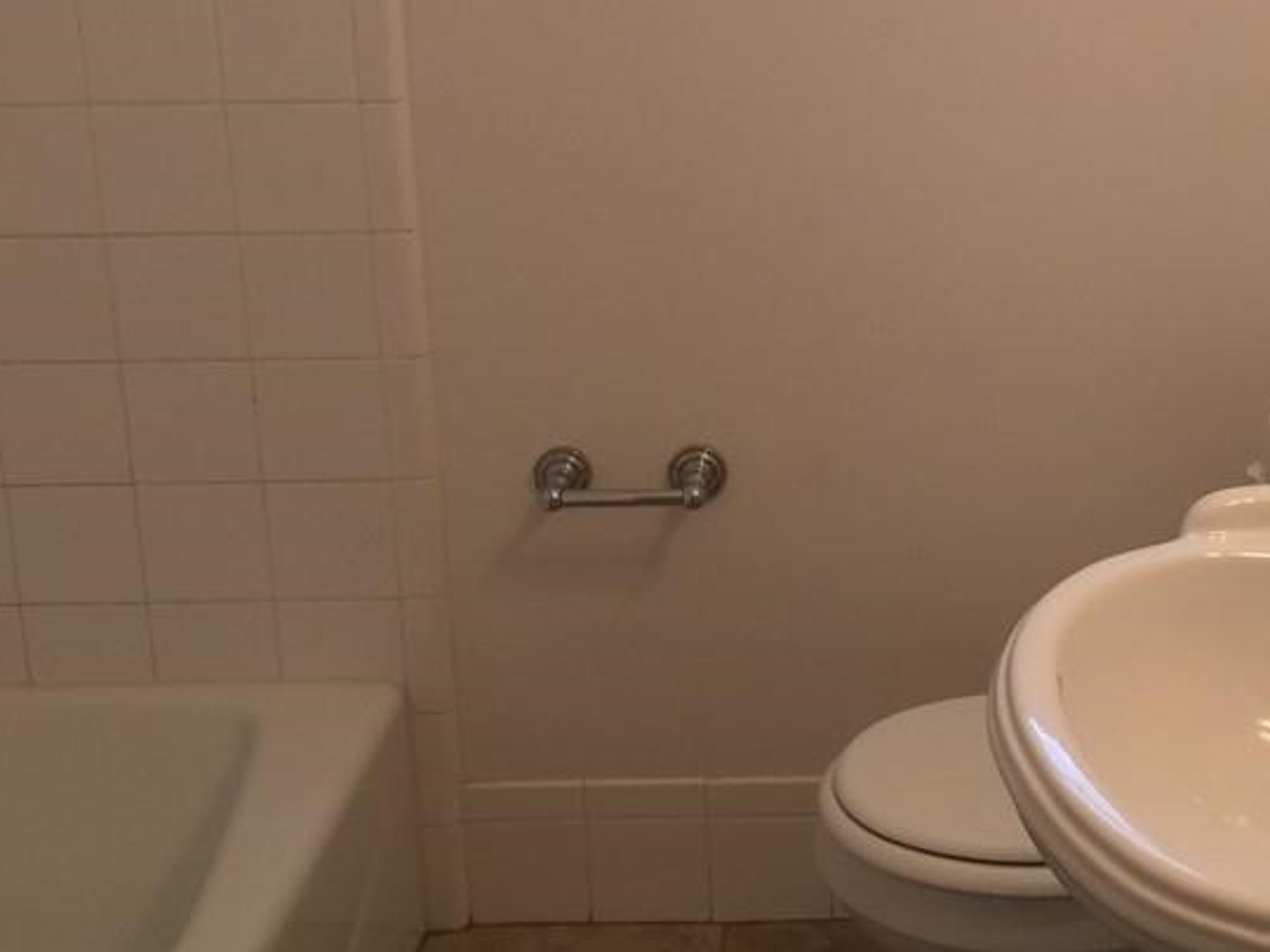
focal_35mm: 55
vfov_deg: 26.2
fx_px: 2018
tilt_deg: -16.2
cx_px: 905
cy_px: 244
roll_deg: +1.7
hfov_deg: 34.4
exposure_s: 1/30
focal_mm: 4.15
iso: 64
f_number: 2.2
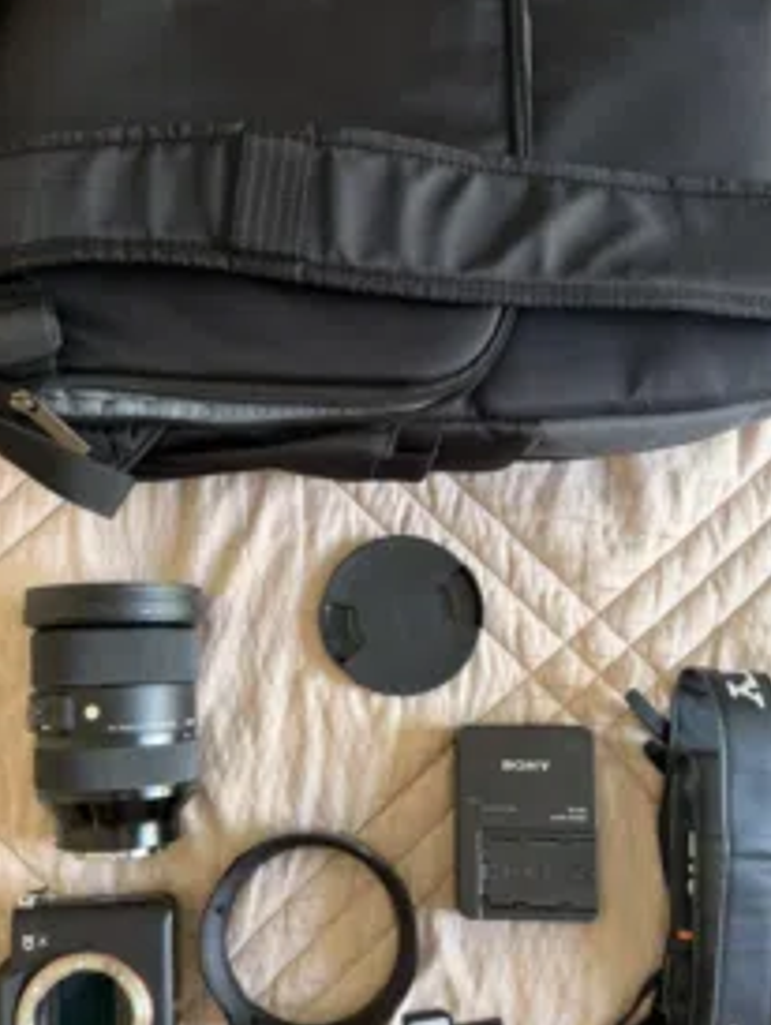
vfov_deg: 52.4
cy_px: 595
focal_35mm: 35
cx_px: 378
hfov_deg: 40.8
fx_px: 1038
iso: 200
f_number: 1.78
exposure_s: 1/100
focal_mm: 6.76
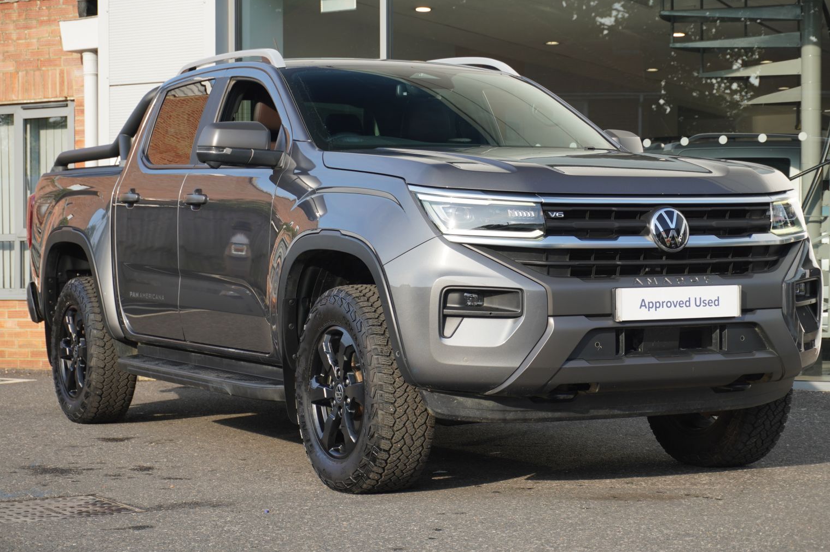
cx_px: 428
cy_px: 280
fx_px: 1786
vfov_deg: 17.6
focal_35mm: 78
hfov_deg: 26.2
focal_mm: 49
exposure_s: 1/200
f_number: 5.6
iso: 125
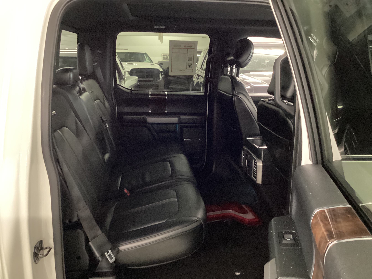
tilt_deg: -15.1
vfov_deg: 45.4
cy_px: 140
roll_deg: +0.1
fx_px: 333
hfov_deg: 58.4
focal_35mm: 31
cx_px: 186
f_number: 2.4
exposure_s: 1/17
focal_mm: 3.3
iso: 640
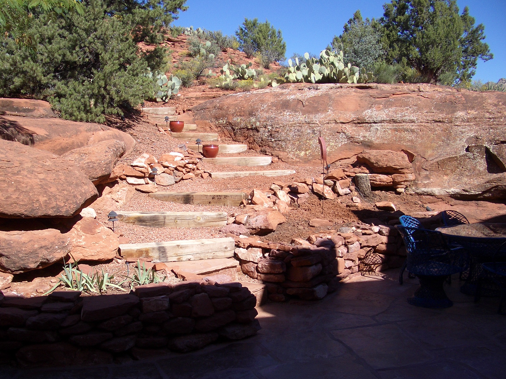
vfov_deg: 37.7
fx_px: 556
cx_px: 239
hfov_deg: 48.9
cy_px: 202
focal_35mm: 38
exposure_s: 1/400
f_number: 4.3
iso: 50
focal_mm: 5.8
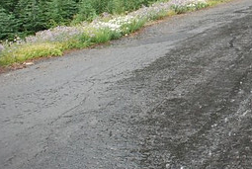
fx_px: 526
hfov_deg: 24.9
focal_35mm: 75
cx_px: 283
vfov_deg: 18.0
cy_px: 24
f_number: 3.8
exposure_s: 1/320
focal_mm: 22
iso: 1600
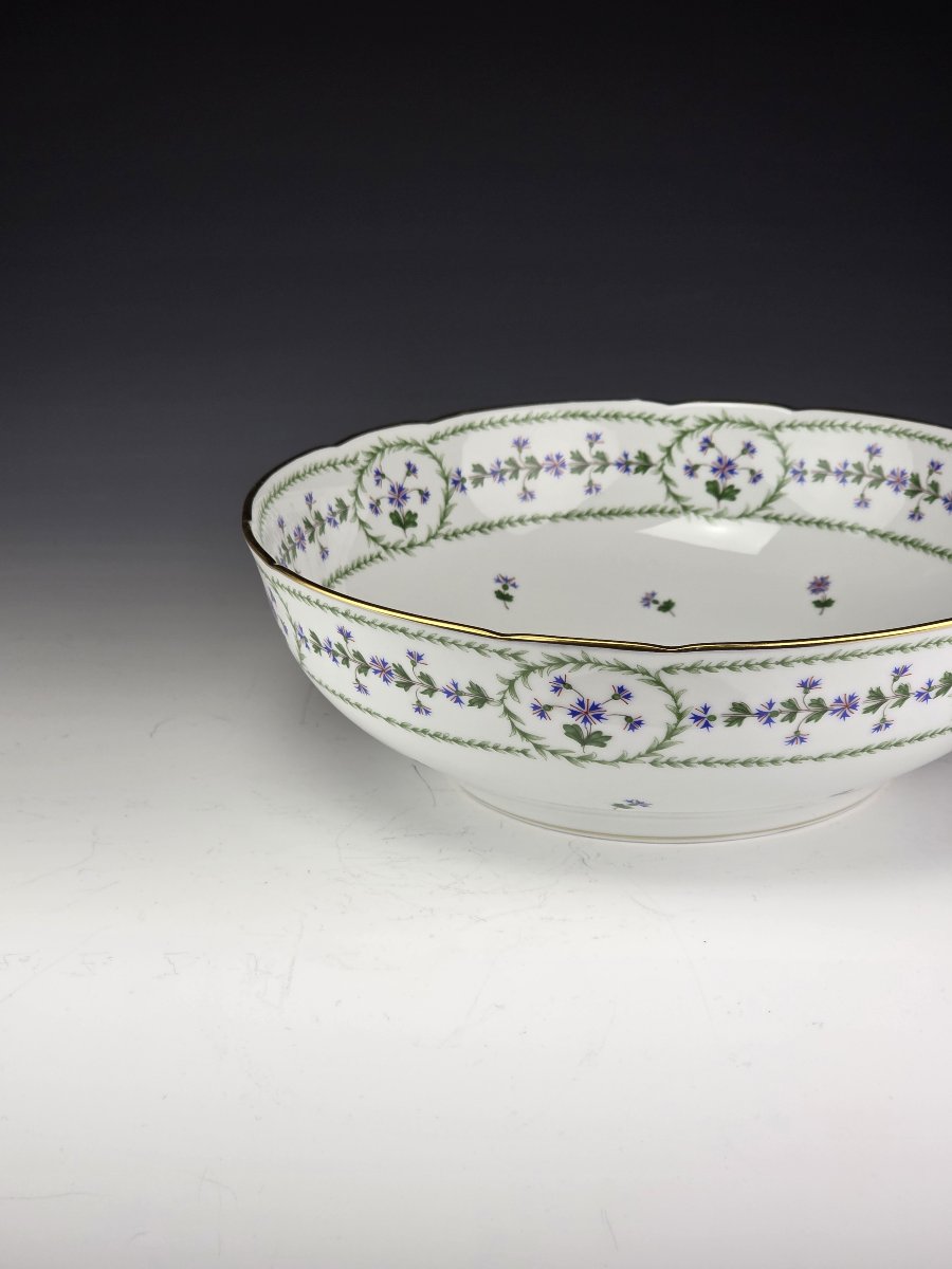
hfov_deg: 21.3
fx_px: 2530
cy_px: 634
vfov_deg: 28.2
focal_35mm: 69
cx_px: 476
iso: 50
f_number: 2.4
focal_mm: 7.9
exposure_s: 1/125
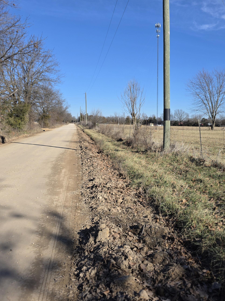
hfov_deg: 44.5
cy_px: 152
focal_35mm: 31
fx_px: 269
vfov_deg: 58.4
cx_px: 157
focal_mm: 6.3
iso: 80
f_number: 1.7
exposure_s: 1/6574
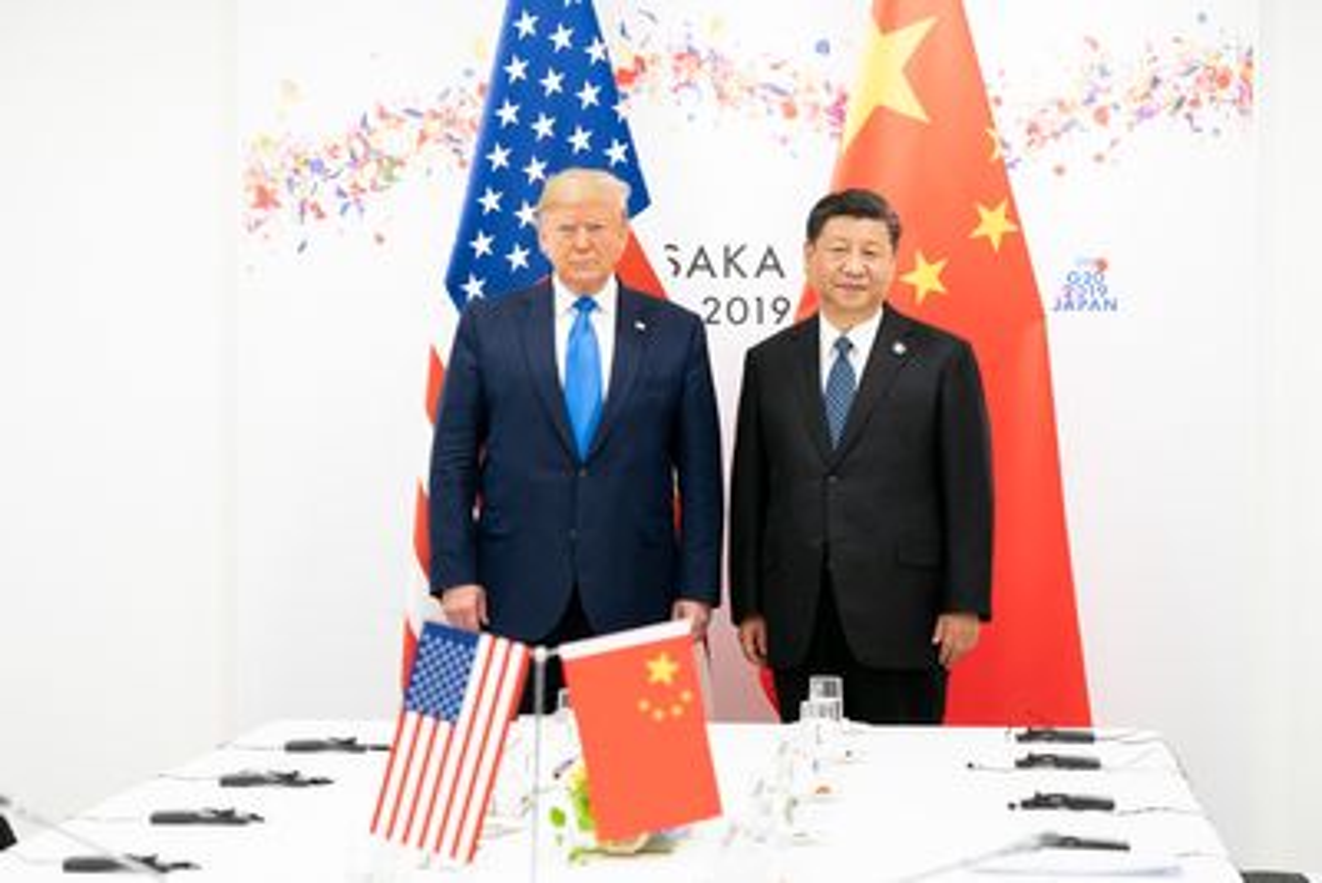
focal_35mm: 113
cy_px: 494
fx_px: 4159
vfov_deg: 12.1
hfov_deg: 18.1
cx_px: 579
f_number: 5.6
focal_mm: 100
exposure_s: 1/500
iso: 4000
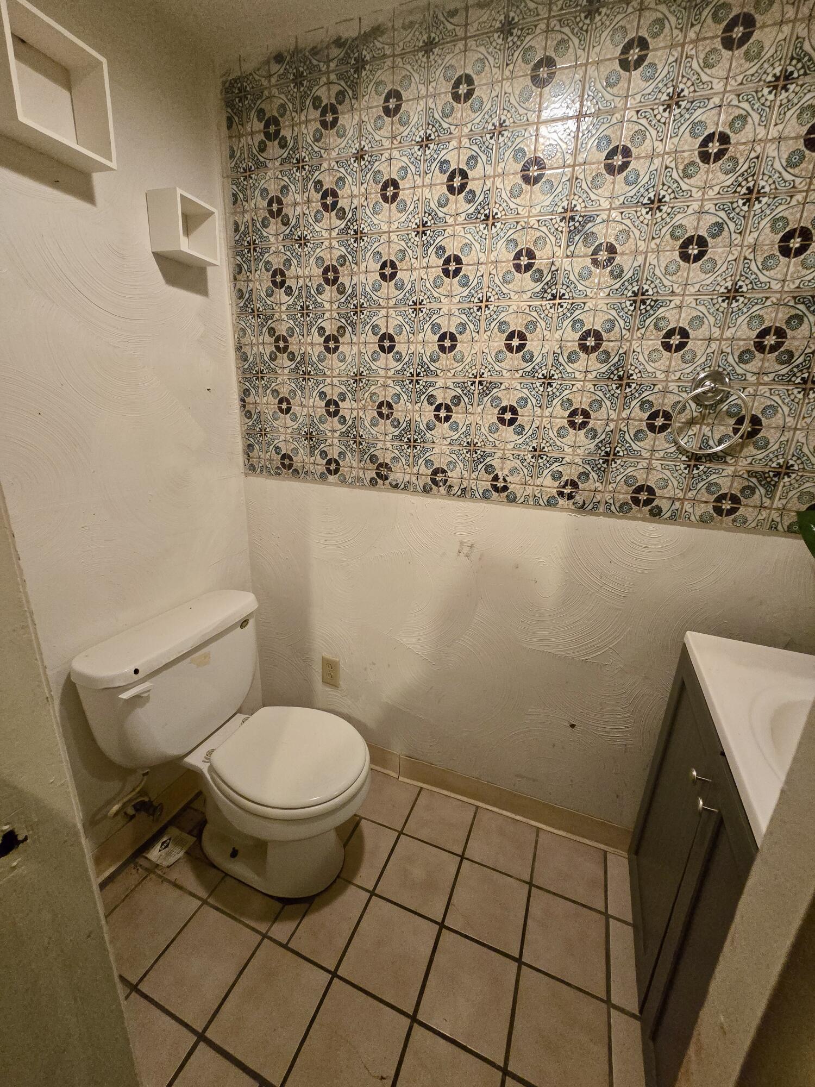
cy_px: 544
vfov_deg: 106.2
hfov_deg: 89.9
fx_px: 408
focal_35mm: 13
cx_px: 408
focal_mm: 2.2
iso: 1000
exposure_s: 1/60
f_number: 2.2
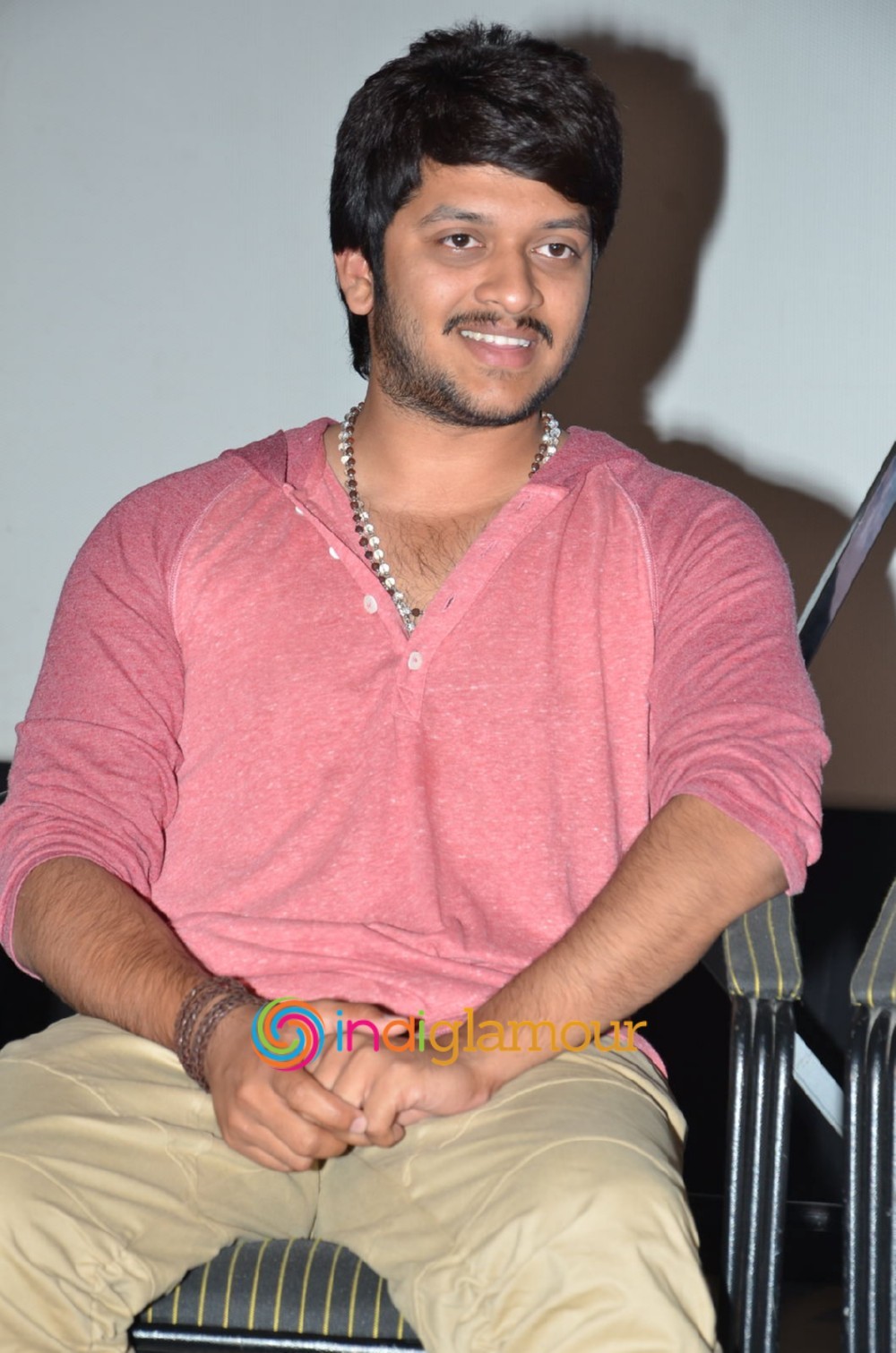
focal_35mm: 120
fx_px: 4502
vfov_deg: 17.1
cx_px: 448
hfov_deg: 11.4
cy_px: 676
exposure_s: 1/125
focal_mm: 80
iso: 320
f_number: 5.6
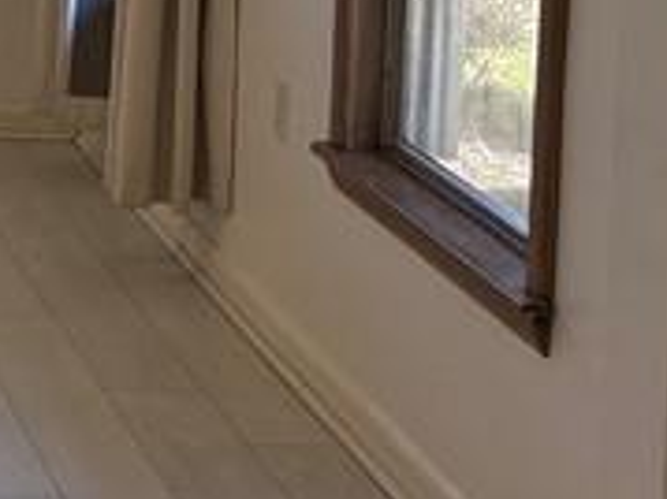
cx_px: -257
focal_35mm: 149
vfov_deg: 9.6
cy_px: -328
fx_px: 2869
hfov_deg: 12.7
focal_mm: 5.96
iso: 50
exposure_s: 1/160
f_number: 1.6
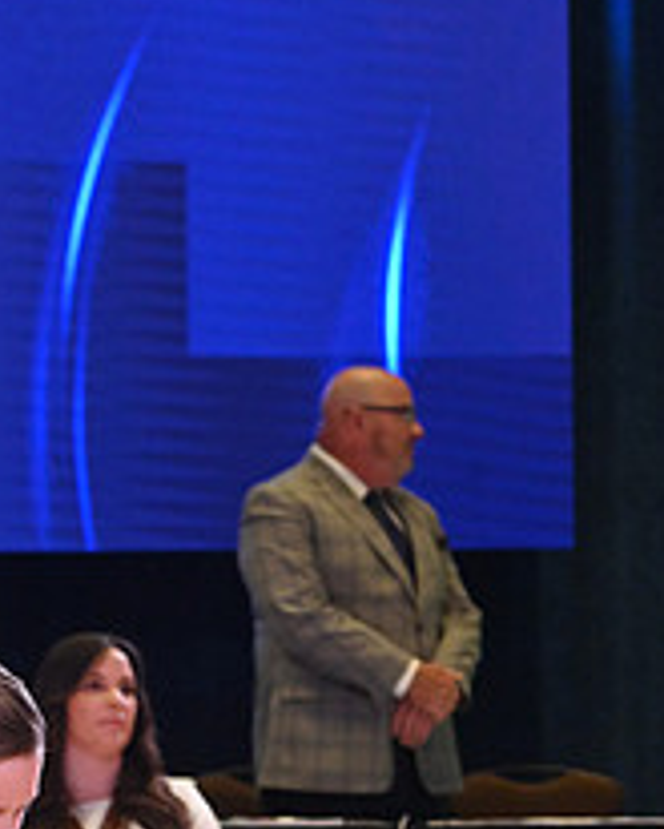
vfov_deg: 5.6
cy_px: 1107
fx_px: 8419
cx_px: 308
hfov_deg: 4.5
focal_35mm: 343
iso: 4000
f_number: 7.1
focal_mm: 130
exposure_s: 1/400
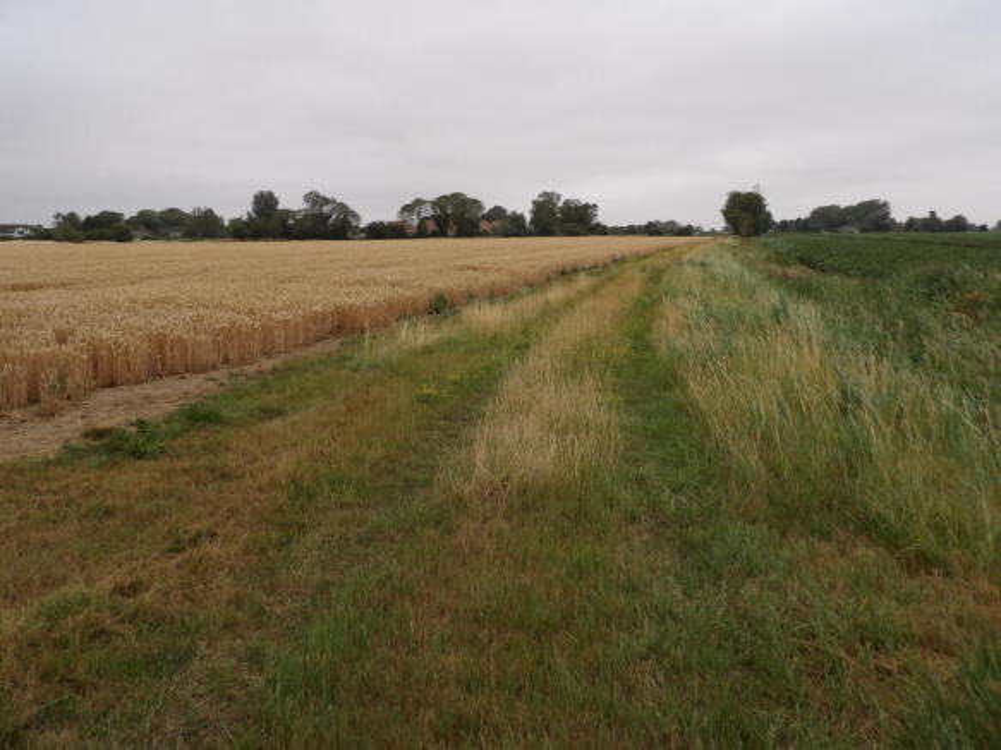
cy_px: 375
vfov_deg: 56.8
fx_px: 694
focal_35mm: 24
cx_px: 500
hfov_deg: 71.6
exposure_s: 1/964
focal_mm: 4.3
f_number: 3.2
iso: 100
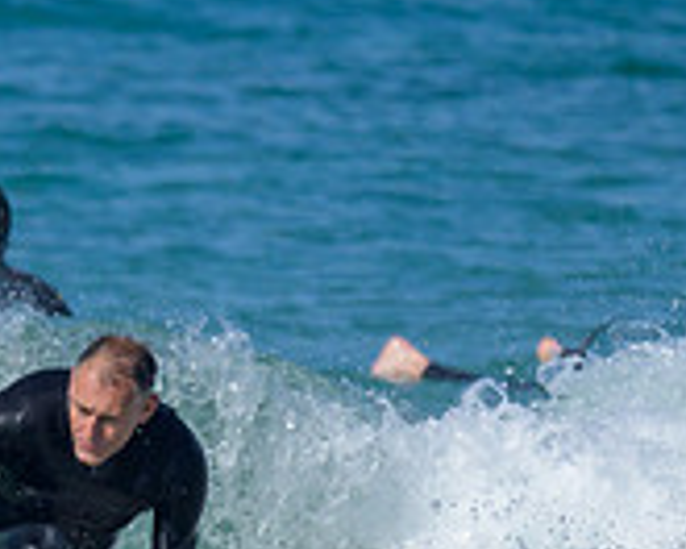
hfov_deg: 0.5
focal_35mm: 3622
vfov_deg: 0.4
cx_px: 106
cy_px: 576
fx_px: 73537
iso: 320
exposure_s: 1/2000
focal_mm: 800
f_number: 6.3
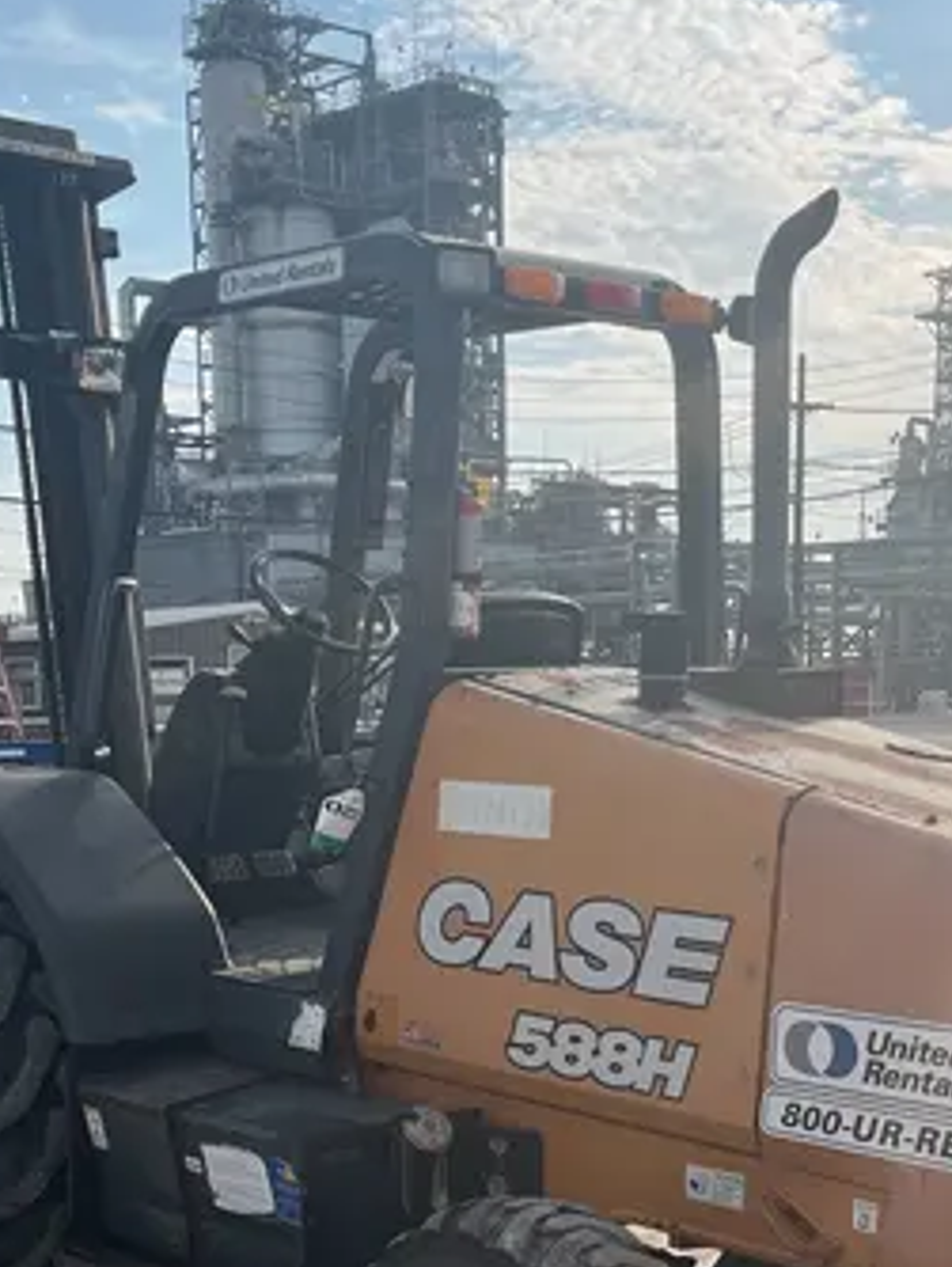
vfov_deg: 32.2
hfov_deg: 25.7
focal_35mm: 57
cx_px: 440
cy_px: 1121
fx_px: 2087
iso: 50
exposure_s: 1/2967
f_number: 1.6
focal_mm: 5.1
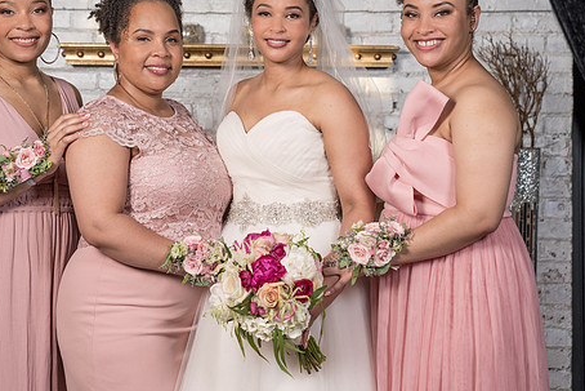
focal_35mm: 106
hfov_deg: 19.3
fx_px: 1723
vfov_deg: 12.9
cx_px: 254
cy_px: 103
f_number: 4
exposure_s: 1/200
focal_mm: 70
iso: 100
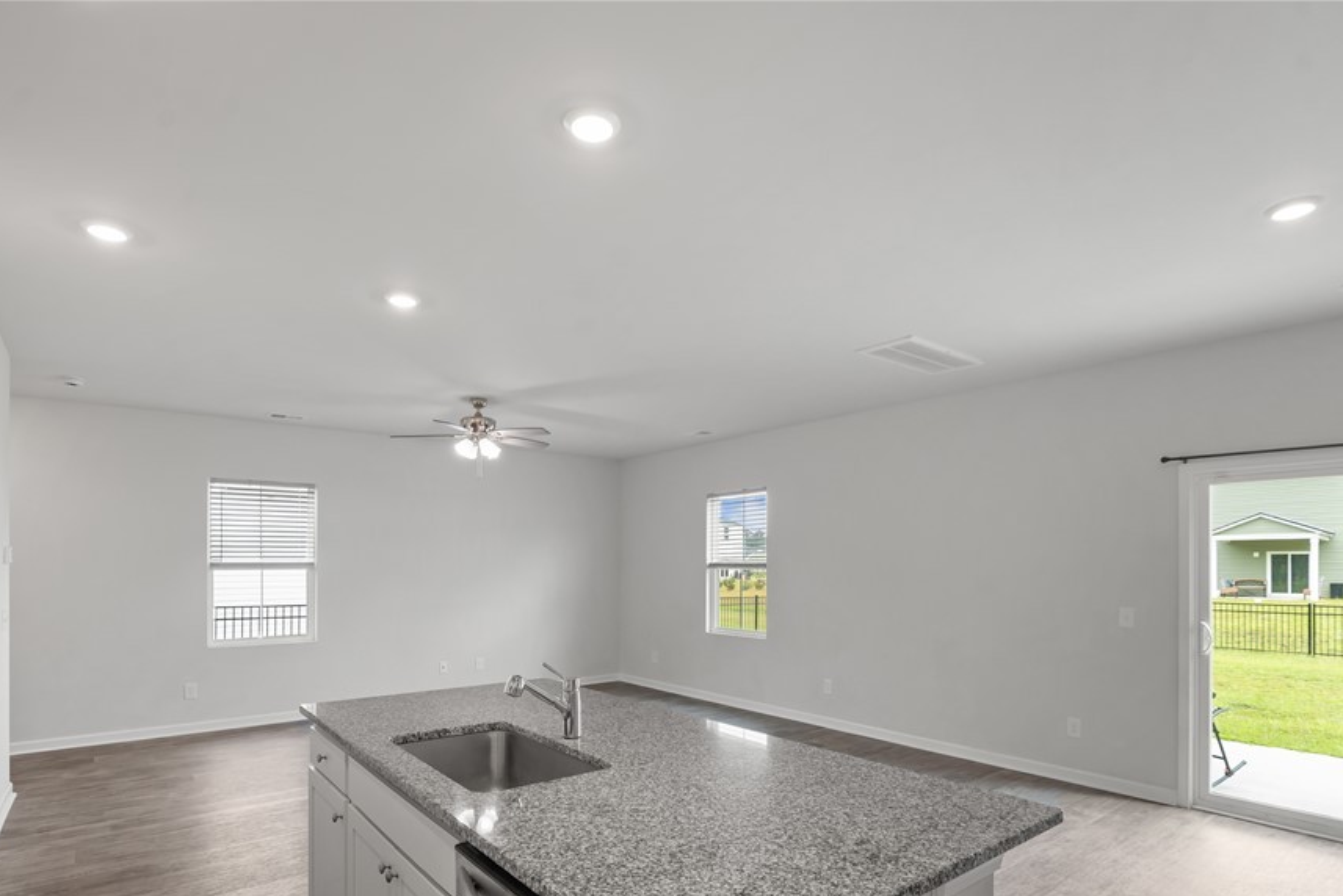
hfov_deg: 86.9
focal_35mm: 19
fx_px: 709
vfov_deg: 63.6
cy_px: 565
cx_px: 664
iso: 3200
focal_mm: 15
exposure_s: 1/30
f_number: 8
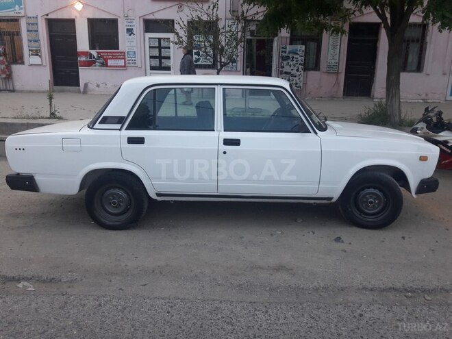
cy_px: 170
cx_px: 226
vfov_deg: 49.7
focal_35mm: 28
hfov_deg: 63.4
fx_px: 366
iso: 64
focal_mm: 3.7
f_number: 1.9
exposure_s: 1/50
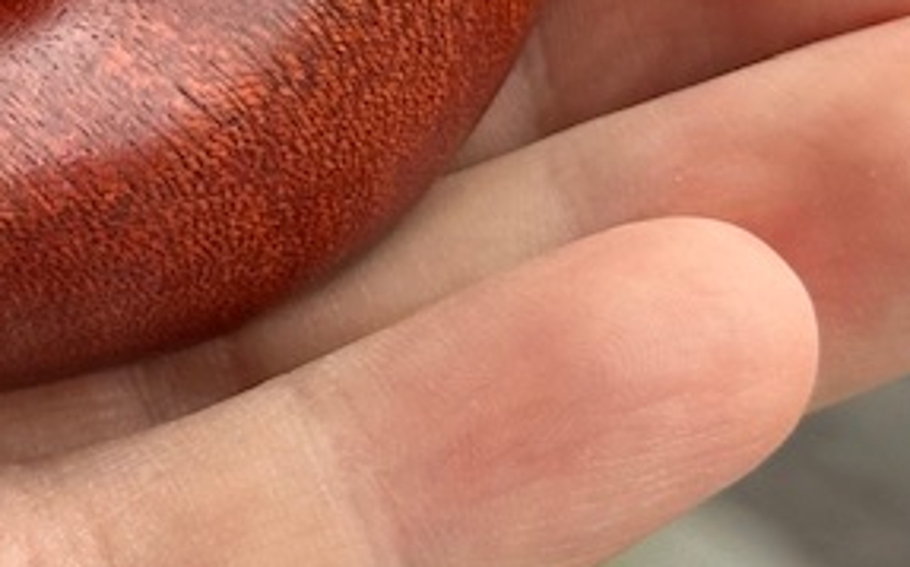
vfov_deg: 5.7
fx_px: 5626
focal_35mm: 227
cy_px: -469
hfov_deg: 8.9
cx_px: -621
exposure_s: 1/415
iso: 64
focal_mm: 6.86
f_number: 1.78
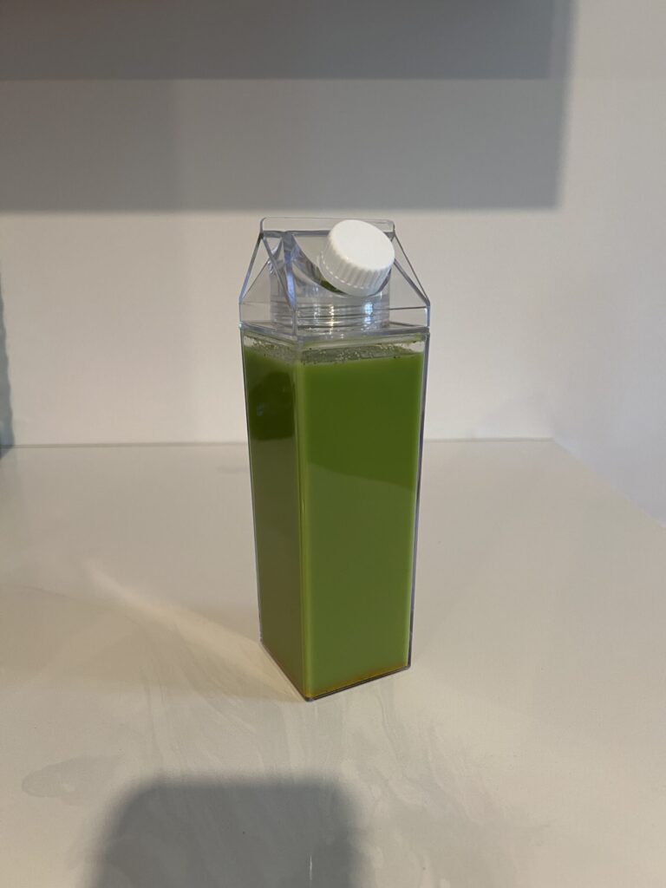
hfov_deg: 53.1
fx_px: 667
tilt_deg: -16.0
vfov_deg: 67.3
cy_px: 444
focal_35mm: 26
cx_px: 333
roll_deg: +1.3
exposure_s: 1/60
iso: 320
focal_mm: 5.7
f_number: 1.5
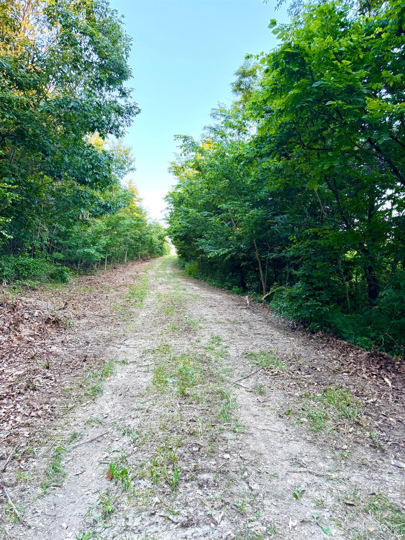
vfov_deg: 71.6
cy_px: 270
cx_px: 202
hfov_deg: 56.8
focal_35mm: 24
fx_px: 374
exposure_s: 1/211
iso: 200
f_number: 1.78
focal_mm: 6.76
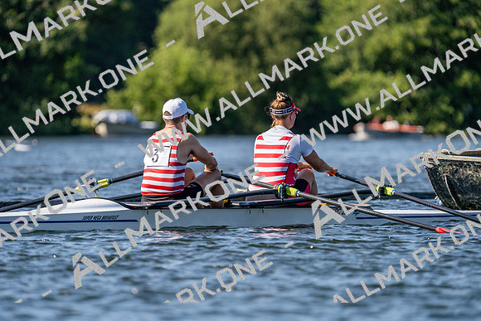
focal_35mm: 456
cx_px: 240
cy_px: 160
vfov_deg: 3.0
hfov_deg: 4.5
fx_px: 6094
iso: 320
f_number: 6.3
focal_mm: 456
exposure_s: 1/1600
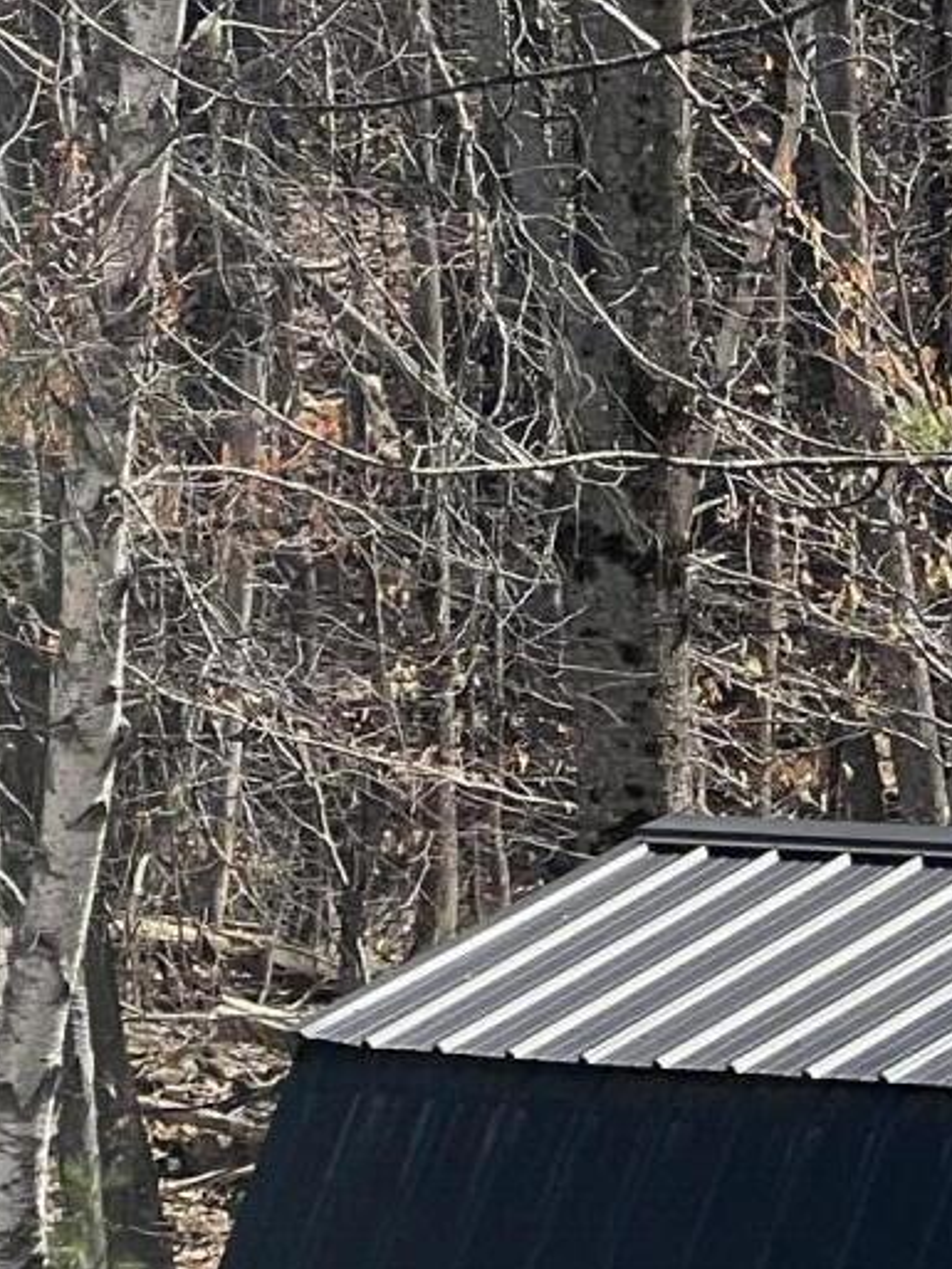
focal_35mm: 300
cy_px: 2291
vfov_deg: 6.5
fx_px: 10996
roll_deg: +0.6
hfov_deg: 4.9
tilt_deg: -9.0
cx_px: 1597
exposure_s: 1/488
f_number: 2.8
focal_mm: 9
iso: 32
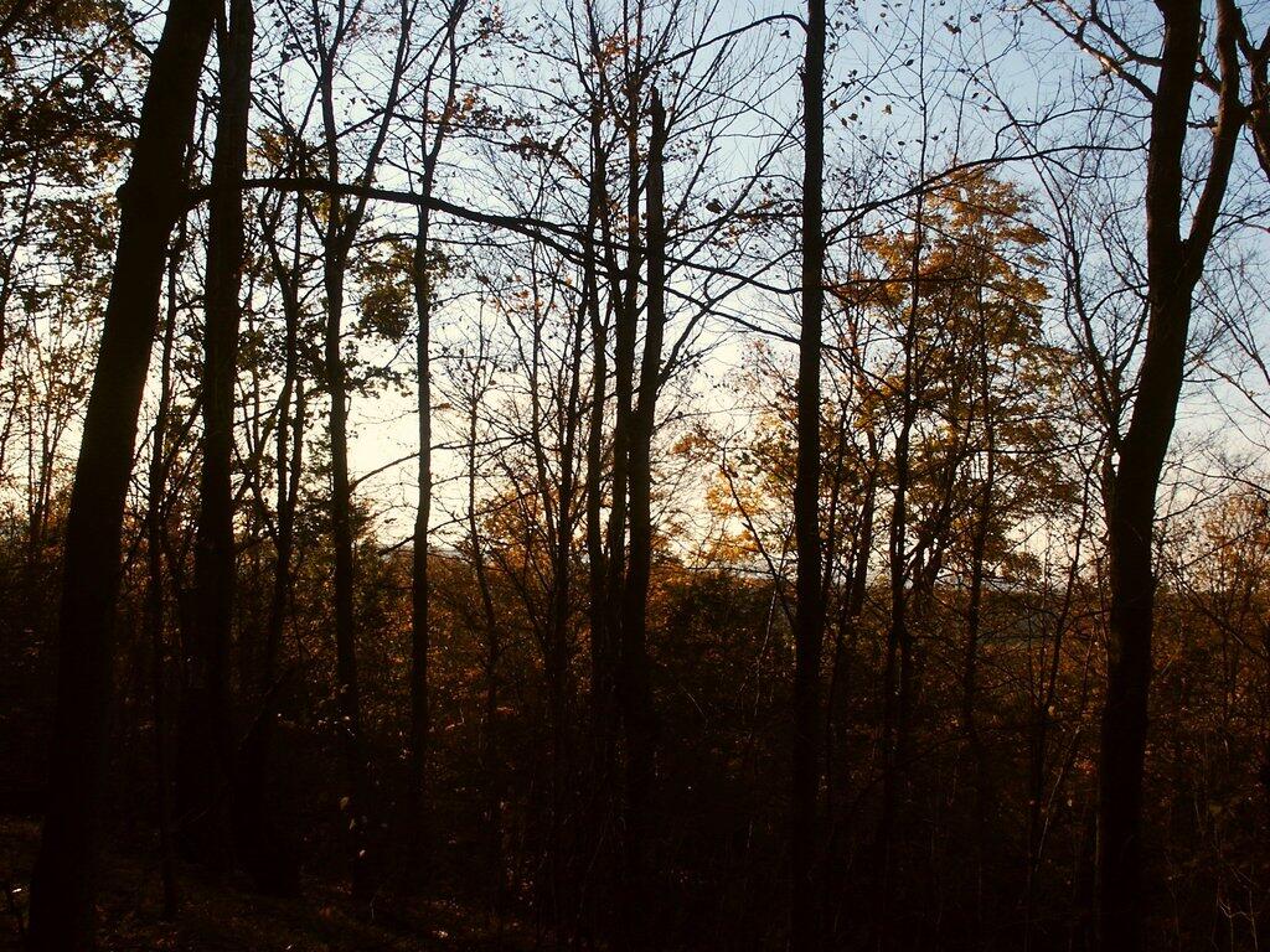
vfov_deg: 40.7
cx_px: 635
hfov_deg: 52.6
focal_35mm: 35
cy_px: 476
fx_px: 1284
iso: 64
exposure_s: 1/125
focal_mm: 7.18
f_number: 6.7
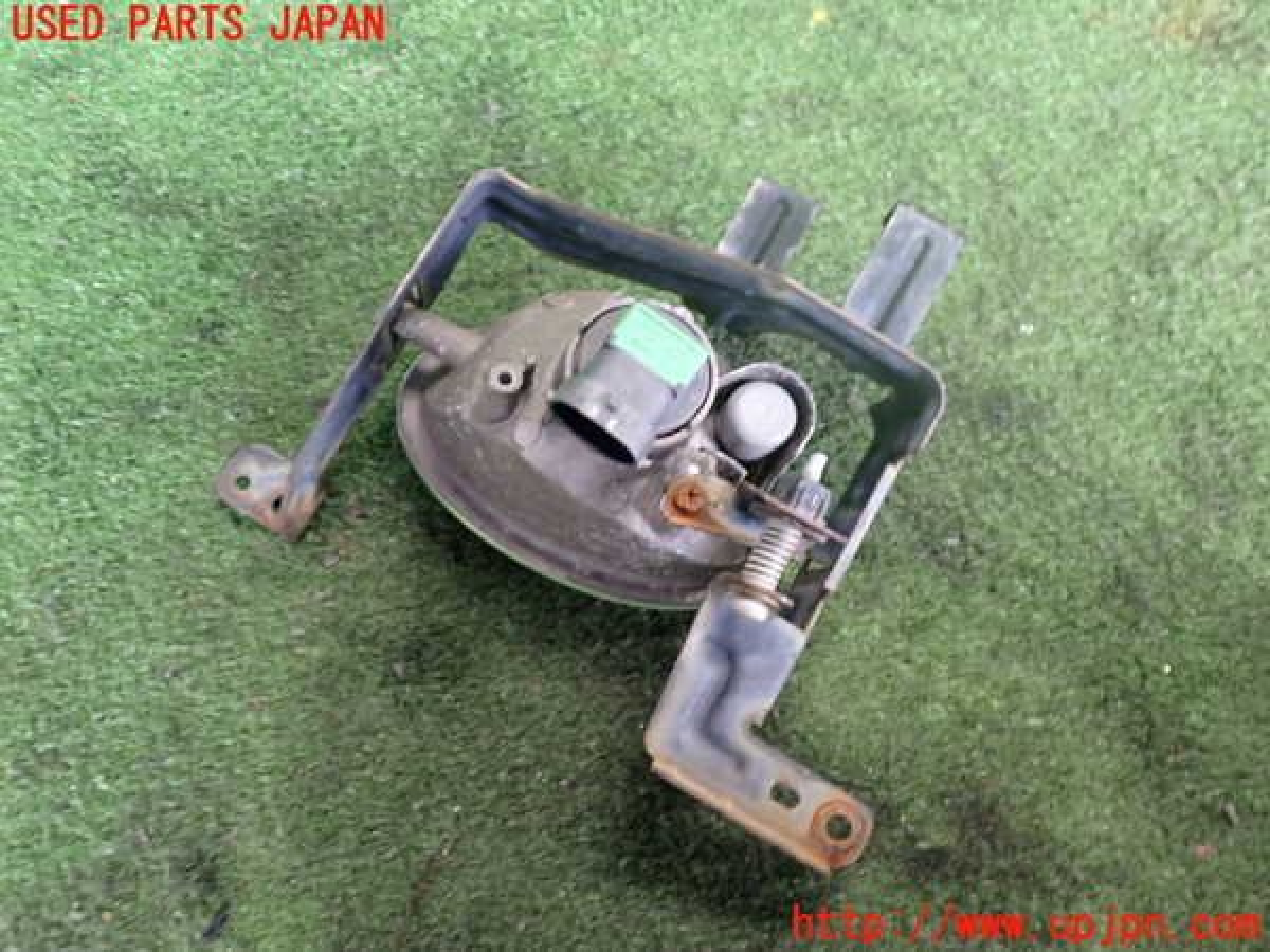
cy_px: 476
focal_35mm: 30
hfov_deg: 60.0
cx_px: 635
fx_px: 1101
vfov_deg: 46.8
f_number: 2.3
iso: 500
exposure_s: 1/30
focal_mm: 5.4
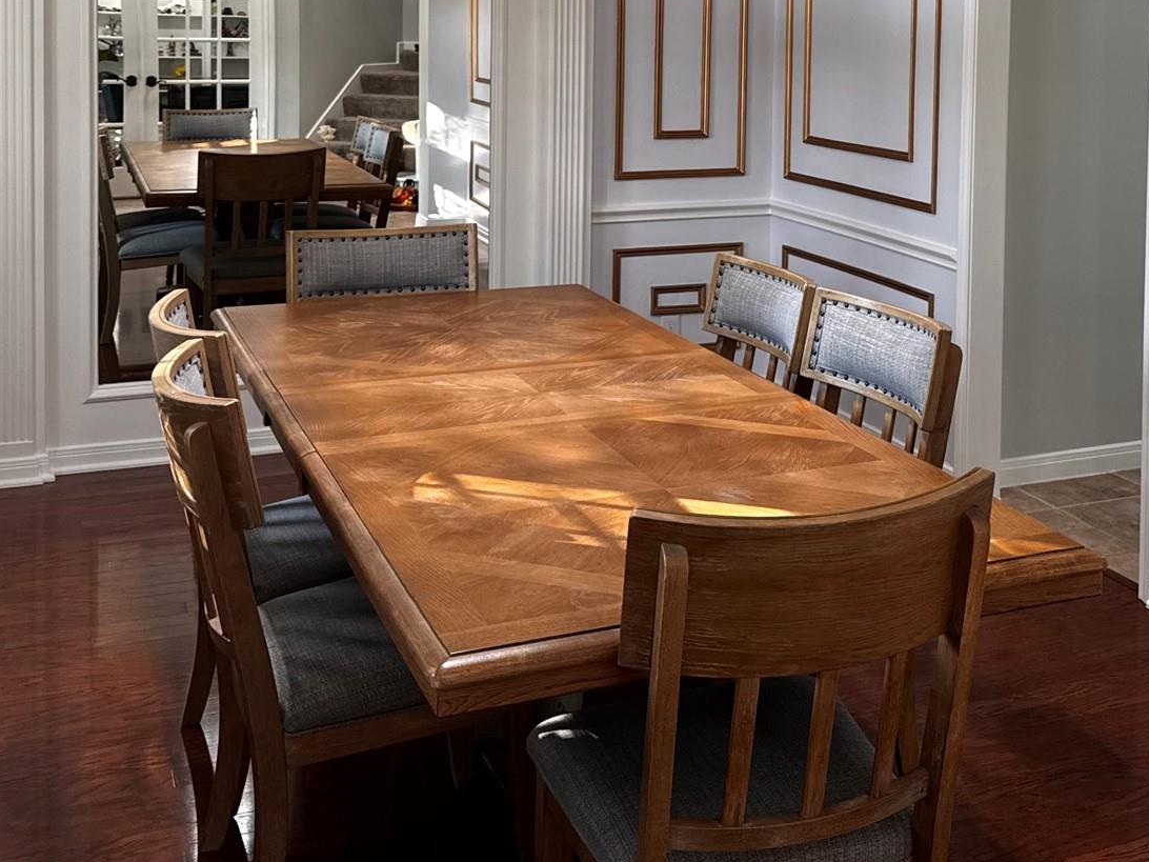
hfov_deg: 41.5
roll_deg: -1.3
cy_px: 98
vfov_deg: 30.8
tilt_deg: -2.7
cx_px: 773
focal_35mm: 45
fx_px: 1494
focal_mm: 6.76
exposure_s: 1/120
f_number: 1.78
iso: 200
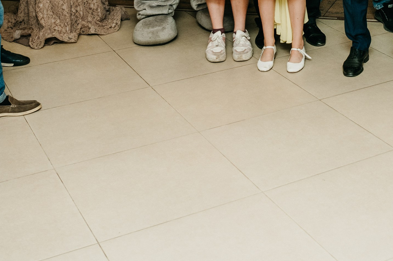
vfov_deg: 17.8
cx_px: 355
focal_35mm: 71
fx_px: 774
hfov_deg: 27.5
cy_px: -86
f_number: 4
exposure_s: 1/160
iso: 250
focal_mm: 24
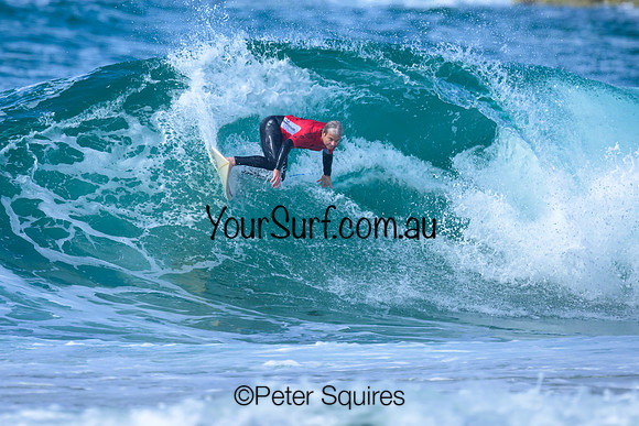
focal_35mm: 1100
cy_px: 139
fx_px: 19526
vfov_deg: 1.3
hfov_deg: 1.9
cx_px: 284
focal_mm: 800
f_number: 6.3
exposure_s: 1/2000
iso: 360
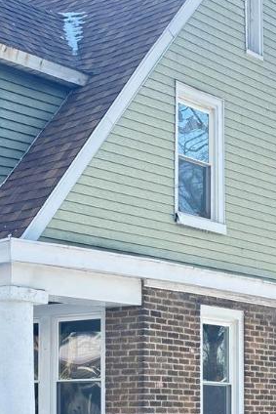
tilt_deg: +5.1
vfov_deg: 20.5
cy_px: 341
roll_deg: -0.6
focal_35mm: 98
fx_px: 1126
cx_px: 76
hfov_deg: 13.9
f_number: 1.6
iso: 32
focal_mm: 5.96
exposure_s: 1/260
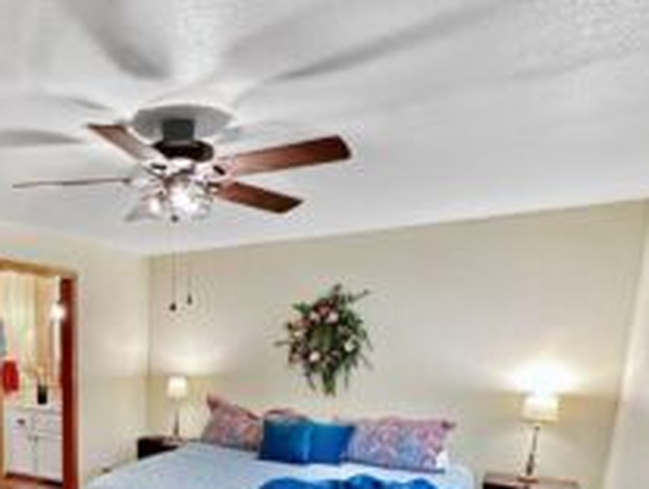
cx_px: 113
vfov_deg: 46.2
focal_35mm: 27
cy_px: 445
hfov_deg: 59.1
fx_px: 507
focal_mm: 2.22
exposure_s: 1/60
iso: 250
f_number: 2.2
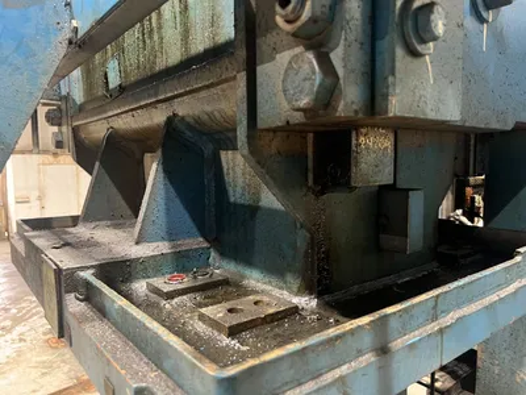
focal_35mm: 26
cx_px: 263
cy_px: 198
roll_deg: +0.3
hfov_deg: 67.3
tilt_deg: -6.4
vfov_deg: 53.1
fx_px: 395
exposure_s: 1/30
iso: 500
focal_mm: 5.7
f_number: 1.5
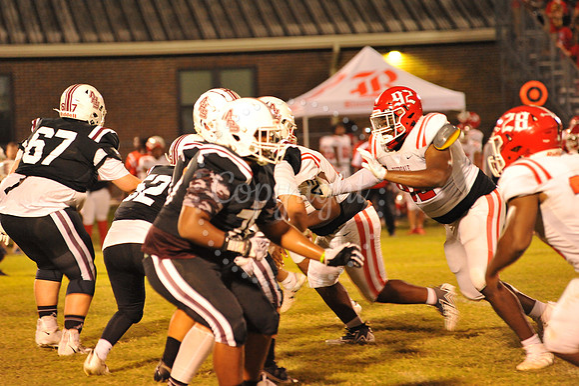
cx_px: 290
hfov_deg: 10.3
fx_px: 3215
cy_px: 193
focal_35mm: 200
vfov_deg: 6.9
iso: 5000
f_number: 5
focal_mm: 200
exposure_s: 1/160
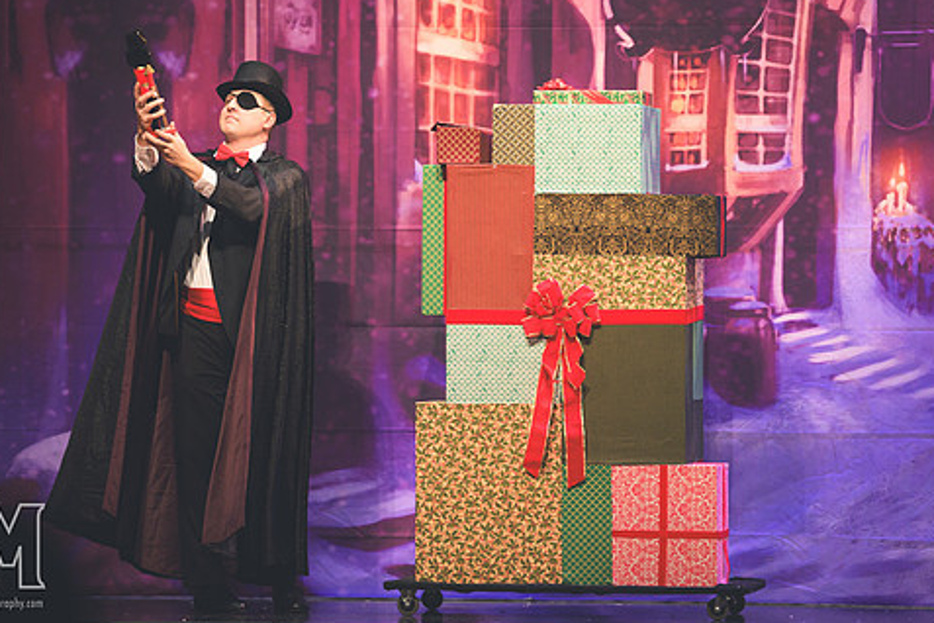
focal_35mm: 307
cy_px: 233
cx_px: 271
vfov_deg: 4.5
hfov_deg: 6.7
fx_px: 7964
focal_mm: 200
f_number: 2.8
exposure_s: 1/400
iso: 1000
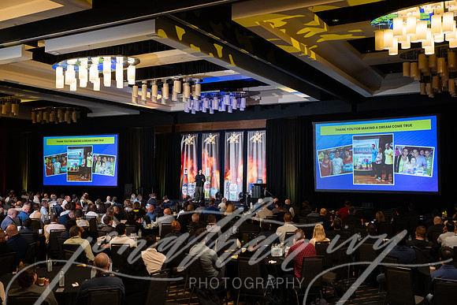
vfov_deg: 35.0
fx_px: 483
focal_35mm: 38
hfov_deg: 50.6
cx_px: 228
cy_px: 152
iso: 2500
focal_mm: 38
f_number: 2.8
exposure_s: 1/200
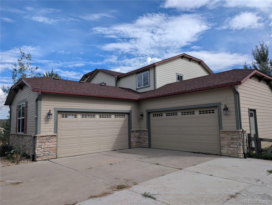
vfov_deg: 56.9
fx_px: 189
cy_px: 102
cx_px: 136
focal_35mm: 24
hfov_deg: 71.5
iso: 22
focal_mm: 6.9
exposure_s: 1/1672
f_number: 1.68
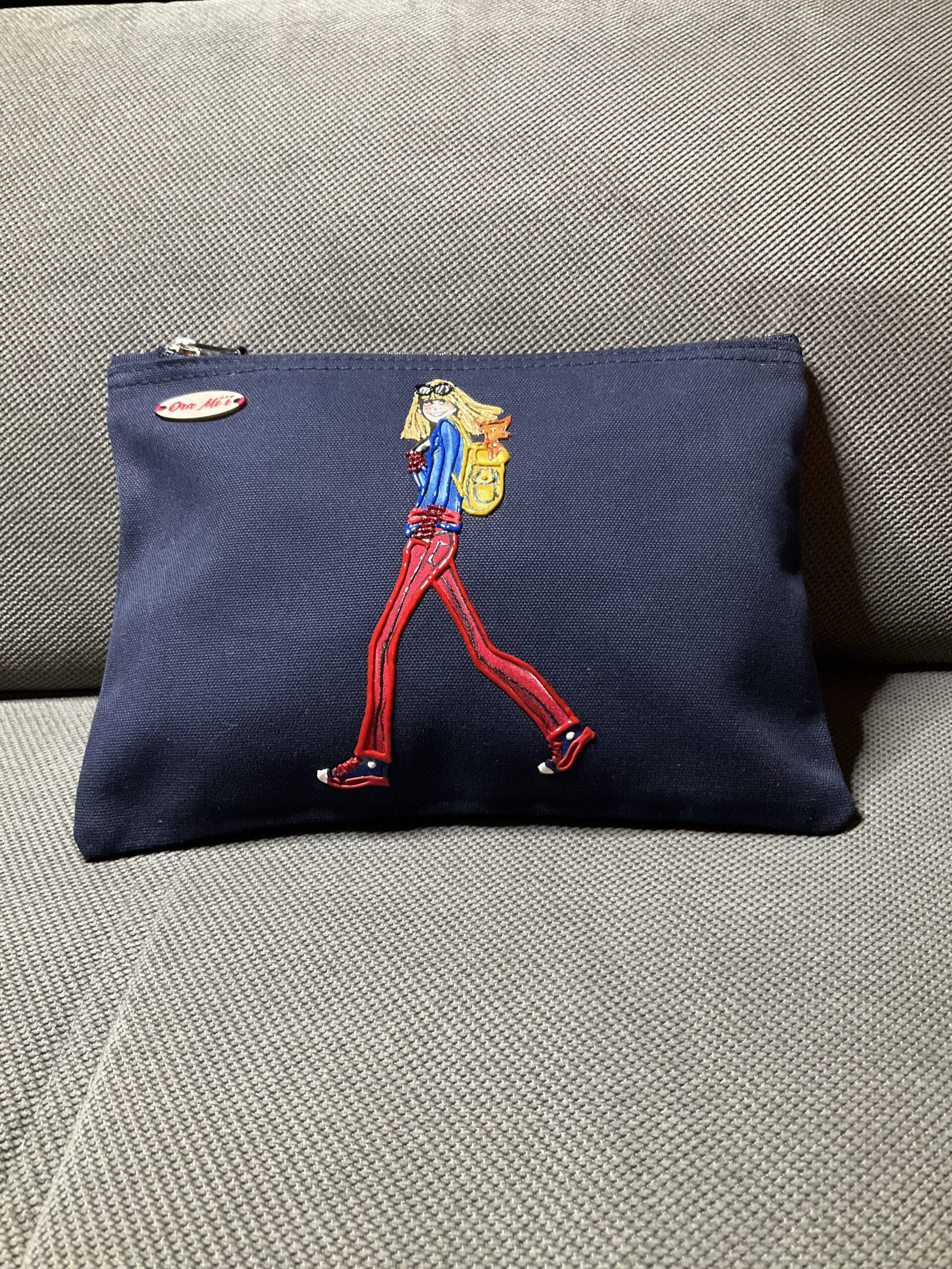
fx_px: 1063
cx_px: 476
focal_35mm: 29
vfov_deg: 61.7
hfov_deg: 48.2
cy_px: 634
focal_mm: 3
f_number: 1.8
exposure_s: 1/50
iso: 200
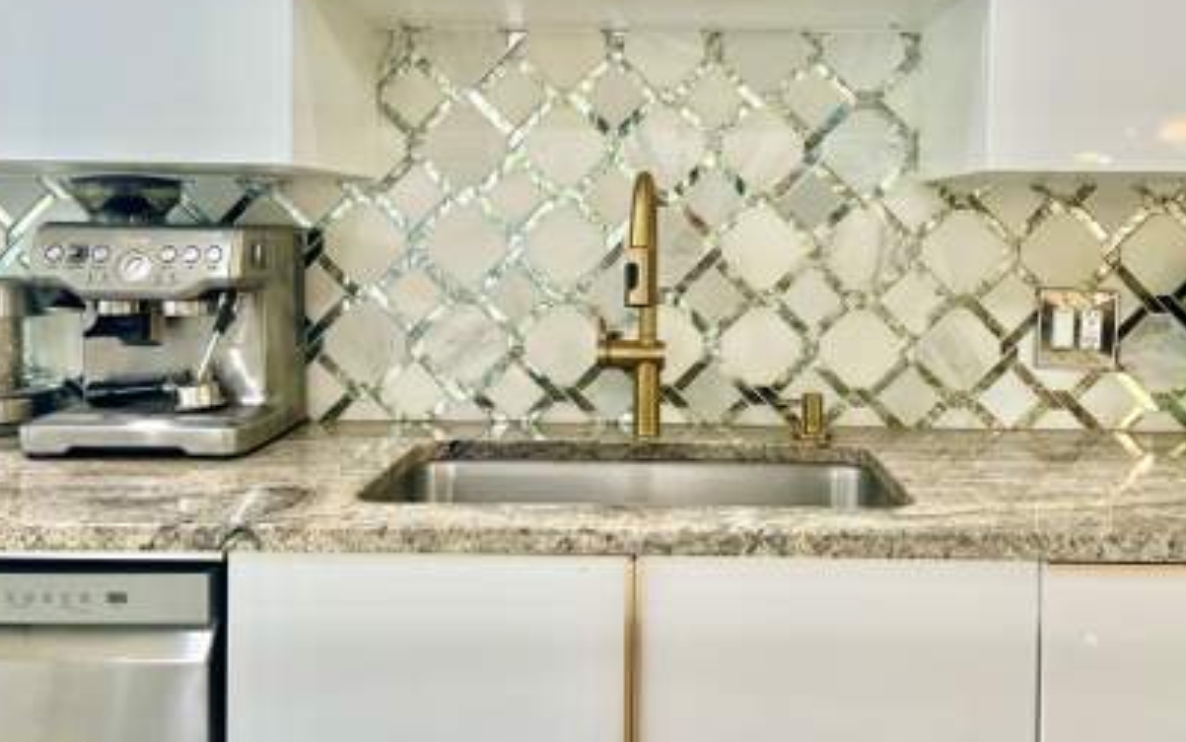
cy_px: 257
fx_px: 1067
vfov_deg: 38.0
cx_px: 671
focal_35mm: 33
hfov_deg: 57.9
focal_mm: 5.7
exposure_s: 1/120
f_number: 1.5
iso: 125
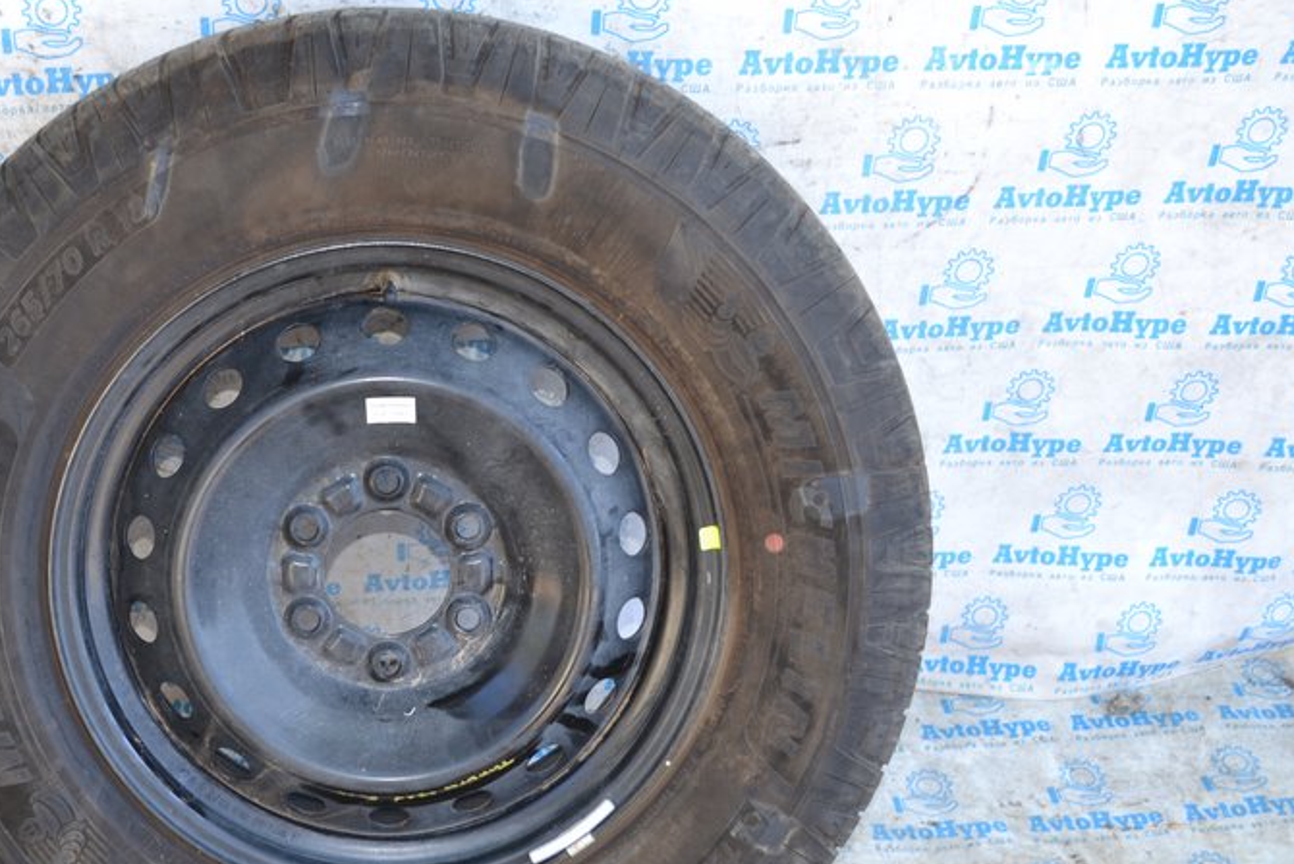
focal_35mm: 55
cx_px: 419
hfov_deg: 35.8
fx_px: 1977
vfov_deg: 24.5
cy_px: 581
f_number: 4
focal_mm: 24
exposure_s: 1/125
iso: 250
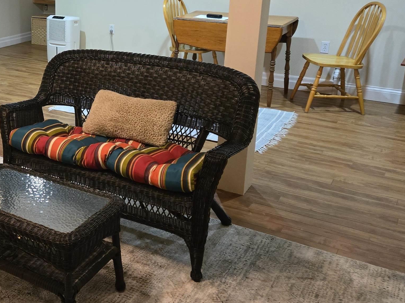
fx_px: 538
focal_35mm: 46
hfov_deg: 38.6
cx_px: 47
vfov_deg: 31.2
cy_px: 97
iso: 800
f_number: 1.8
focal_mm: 5.4
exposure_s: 1/60
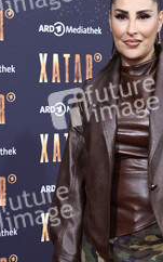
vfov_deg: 17.7
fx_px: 840
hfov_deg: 11.0
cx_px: 135
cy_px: 158
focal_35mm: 118
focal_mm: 70
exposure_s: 1/250
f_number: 5.6
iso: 800
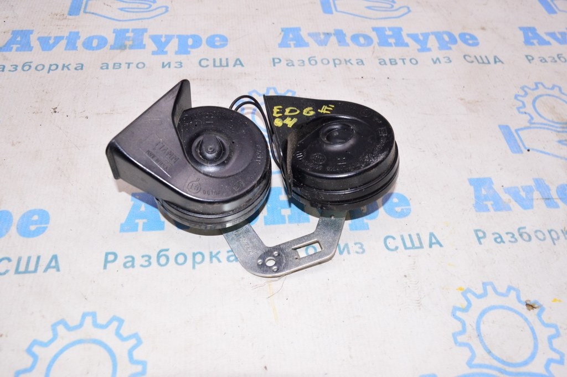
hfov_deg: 62.0
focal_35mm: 30
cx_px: 284
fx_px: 472
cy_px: 188
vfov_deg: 43.5
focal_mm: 20
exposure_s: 1/125
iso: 1600
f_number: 8
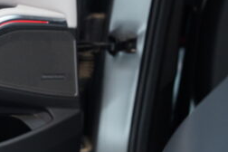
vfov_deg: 6.4
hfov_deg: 9.4
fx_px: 1349
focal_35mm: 213
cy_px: 41
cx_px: -119
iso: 1000
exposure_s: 1/80
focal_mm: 70
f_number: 2.8
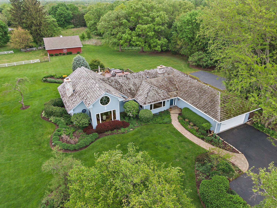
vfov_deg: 56.8
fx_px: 192
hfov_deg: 71.6
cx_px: 138
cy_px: 104
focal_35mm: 24
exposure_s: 1/200
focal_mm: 4.39
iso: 100
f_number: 2.8
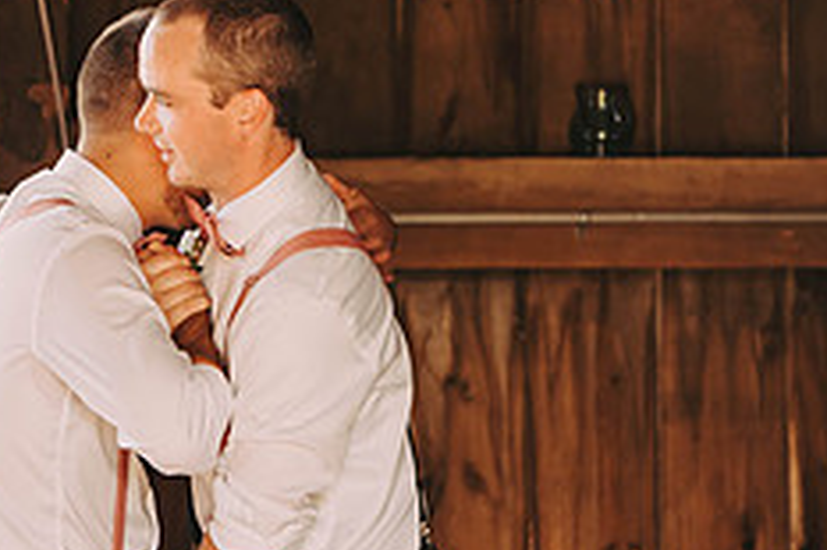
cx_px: 39
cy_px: 321
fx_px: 9159
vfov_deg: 3.4
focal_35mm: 399
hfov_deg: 5.2
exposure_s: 1/160
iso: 320
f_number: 2.8
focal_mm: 160
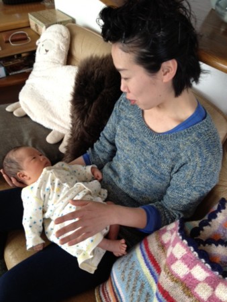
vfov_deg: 52.6
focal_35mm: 35
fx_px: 306
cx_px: 114
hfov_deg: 40.7
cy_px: 151
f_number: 2.4
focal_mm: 4.28
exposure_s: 1/30
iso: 64
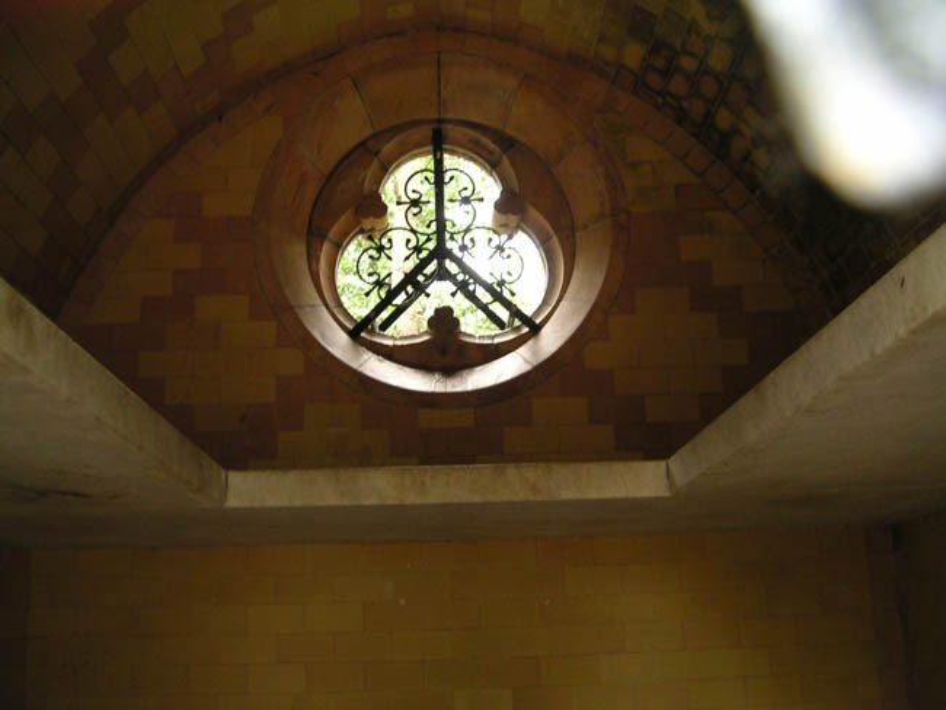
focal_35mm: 40
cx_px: 473
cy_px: 355
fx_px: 1094
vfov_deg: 36.0
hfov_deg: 46.8
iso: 100
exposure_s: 1/20
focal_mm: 6.2
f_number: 2.8
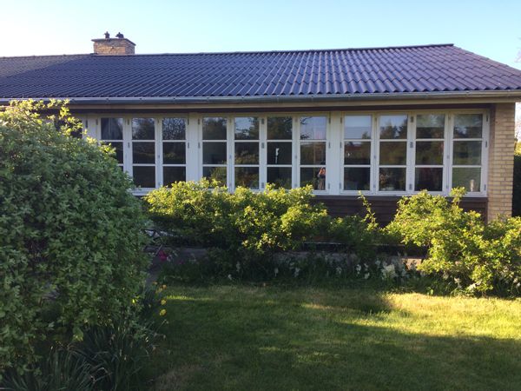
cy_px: 196
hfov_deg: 61.7
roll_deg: +0.8
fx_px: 436
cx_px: 260
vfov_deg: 48.2
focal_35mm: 29
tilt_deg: -2.9
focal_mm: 4.15
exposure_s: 1/419
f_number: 2.2
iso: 32
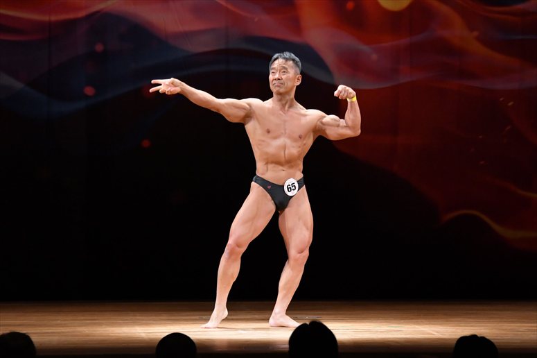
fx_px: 3355
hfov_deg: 9.2
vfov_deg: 6.1
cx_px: 268
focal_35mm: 225
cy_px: 179
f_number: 5.6
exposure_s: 1/400
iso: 4000
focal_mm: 150
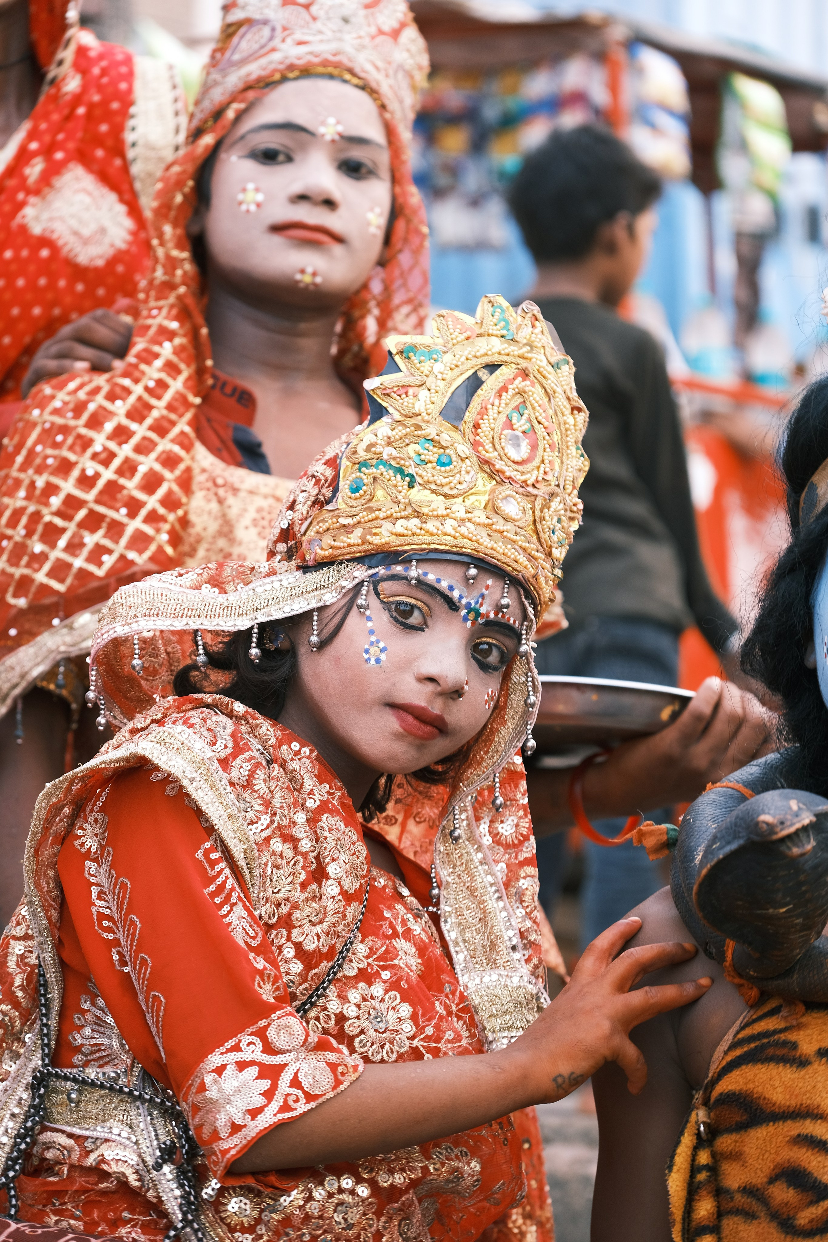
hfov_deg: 13.0
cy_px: 621
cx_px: 414
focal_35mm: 105
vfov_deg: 19.5
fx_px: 3622
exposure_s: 1/60
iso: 400
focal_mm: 70
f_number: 4
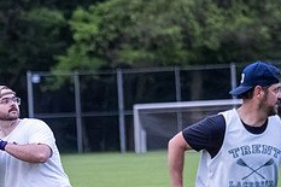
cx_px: 36
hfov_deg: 3.3
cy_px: 141
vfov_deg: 2.2
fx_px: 4844
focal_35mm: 621
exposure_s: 1/1000
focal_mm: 120
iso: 6400
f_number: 2.8
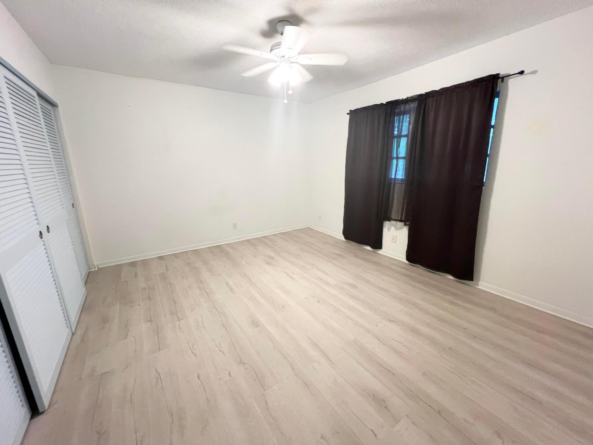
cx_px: 296
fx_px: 223
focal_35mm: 13
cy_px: 222
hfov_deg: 106.2
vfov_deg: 89.9
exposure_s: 1/60
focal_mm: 1.57
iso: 250
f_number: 1.8
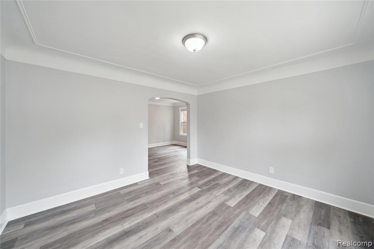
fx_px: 125
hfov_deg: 112.6
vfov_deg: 90.0
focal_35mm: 12
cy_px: 124
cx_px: 187
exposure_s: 1/25
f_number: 7.1
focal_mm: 12
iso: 400
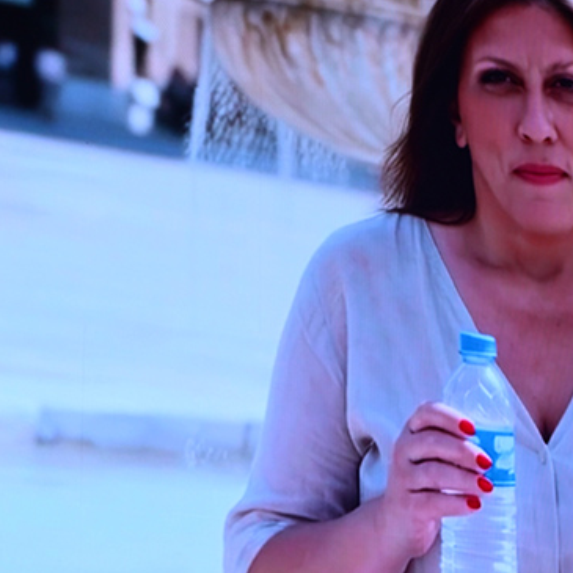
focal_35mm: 121
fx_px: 2266
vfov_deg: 14.3
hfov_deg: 14.4
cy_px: 453
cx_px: 228
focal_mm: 52
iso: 360
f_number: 4.5
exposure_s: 1/80
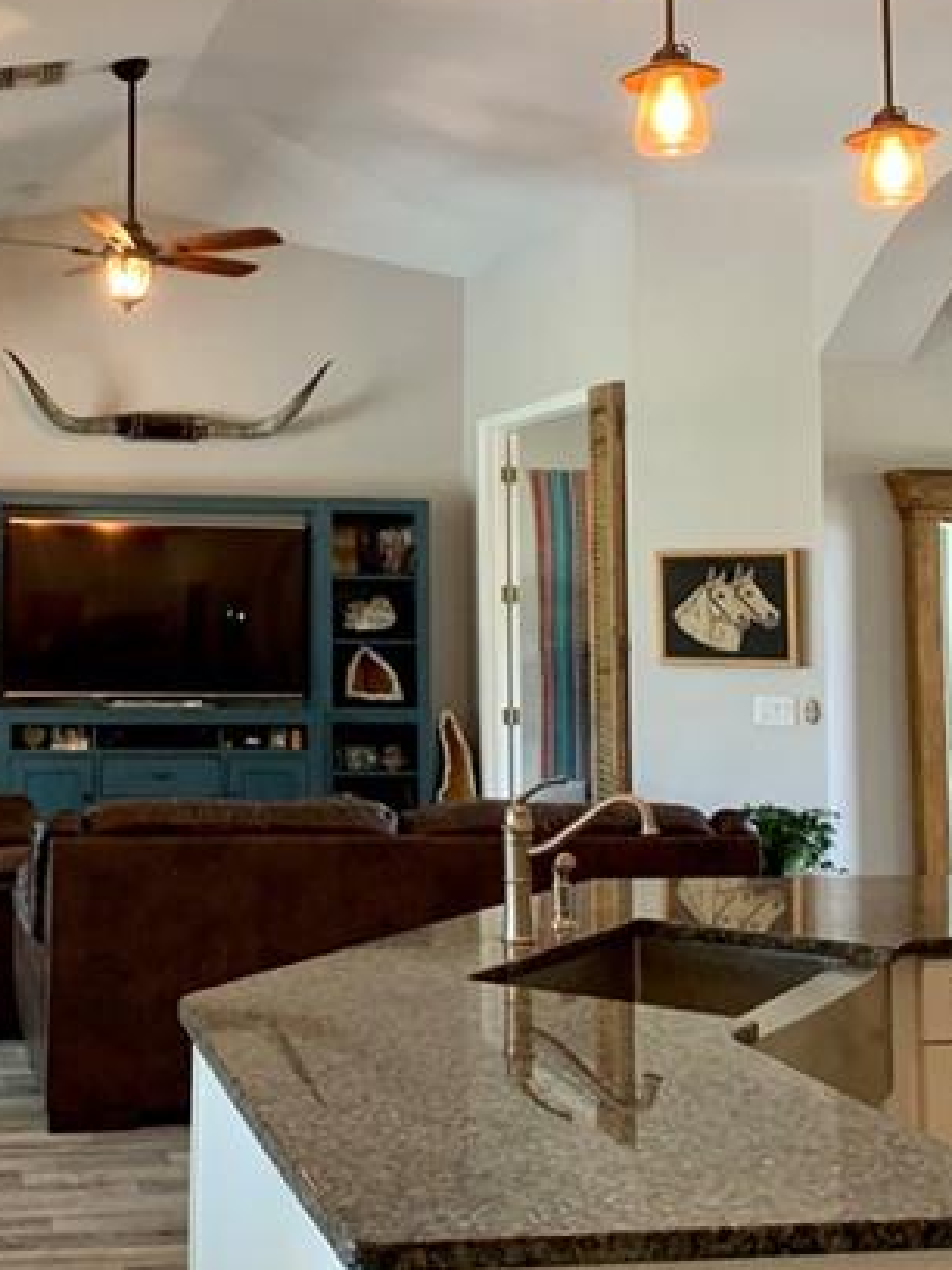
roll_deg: -0.9
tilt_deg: +6.0
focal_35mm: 49
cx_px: 177
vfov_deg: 38.6
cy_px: 451
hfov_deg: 29.0
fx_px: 1797
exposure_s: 1/40
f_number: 1.8
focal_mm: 4.25
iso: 400
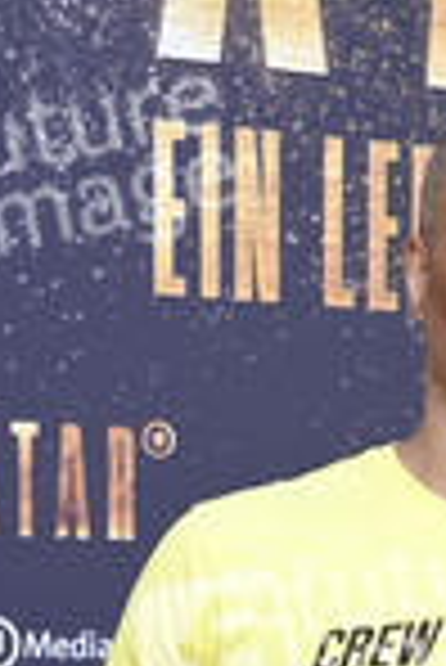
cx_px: 496
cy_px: 860
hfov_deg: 7.2
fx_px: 3504
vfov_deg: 10.6
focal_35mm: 189
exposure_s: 1/250
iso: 800
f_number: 5.6
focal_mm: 70
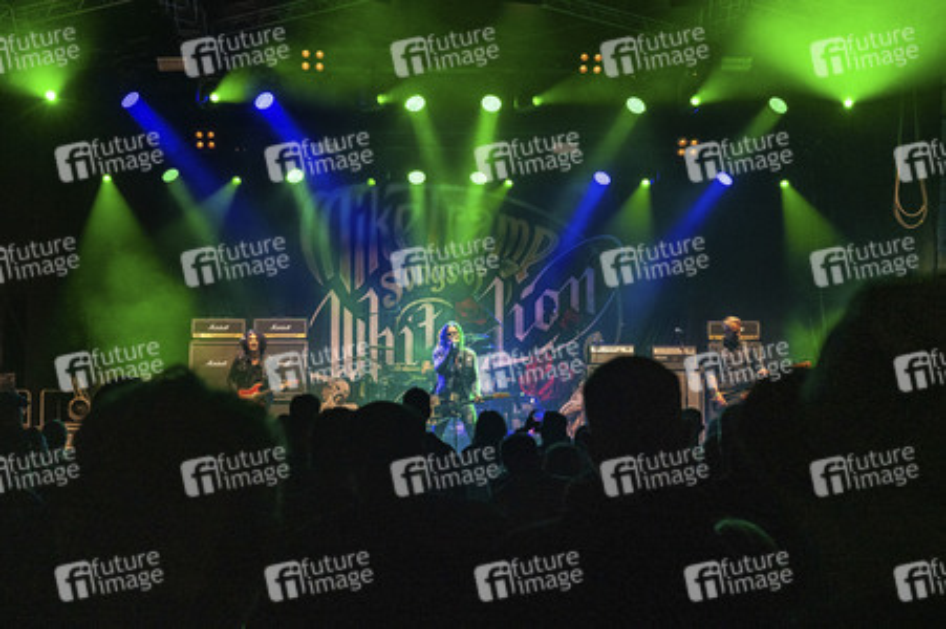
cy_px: 314
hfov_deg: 43.6
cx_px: 473
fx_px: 1182
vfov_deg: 29.8
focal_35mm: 45
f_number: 5.6
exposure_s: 1/320
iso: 3200
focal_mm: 45
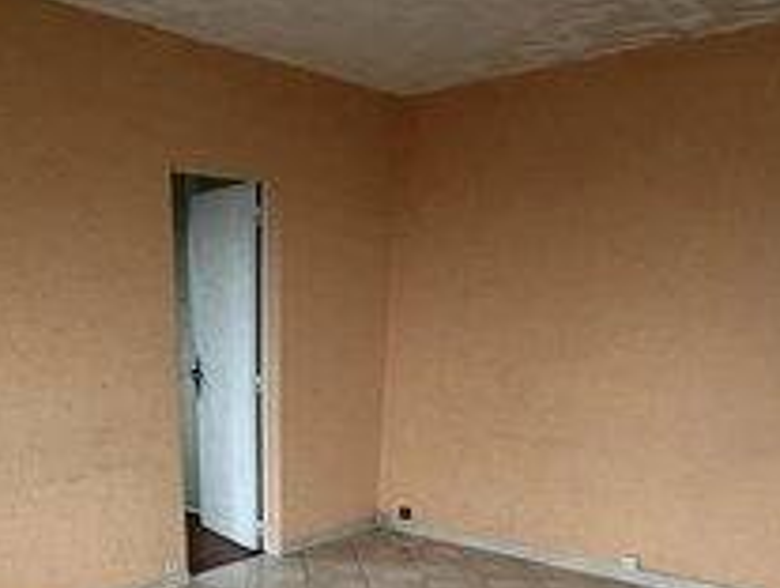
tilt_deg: -23.7
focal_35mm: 36
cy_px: 660
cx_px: 262
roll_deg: -0.1
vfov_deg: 34.0
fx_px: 813
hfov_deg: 50.4
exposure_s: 1/50
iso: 500
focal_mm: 2.22
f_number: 2.2
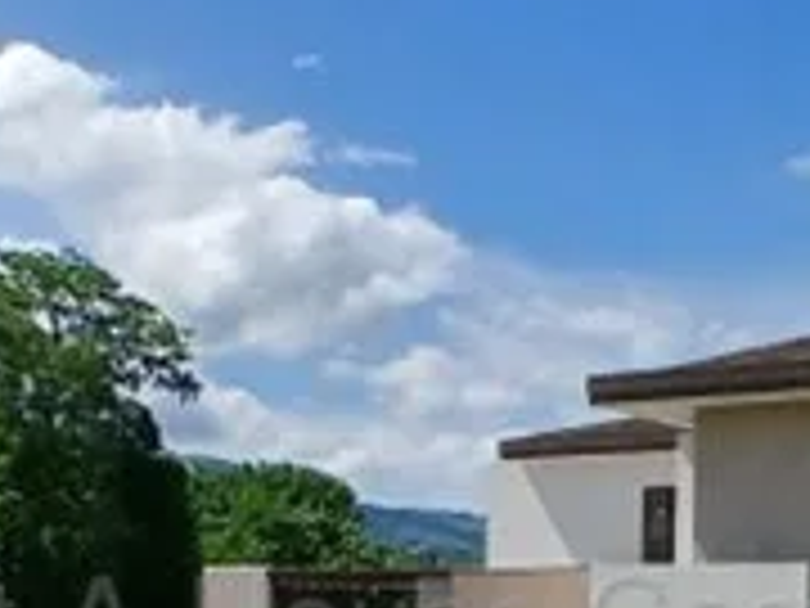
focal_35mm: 60
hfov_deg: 32.1
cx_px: 479
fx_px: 1404
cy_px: 622
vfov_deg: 23.3
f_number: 2.2
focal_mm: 1.4
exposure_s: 1/2304
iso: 50
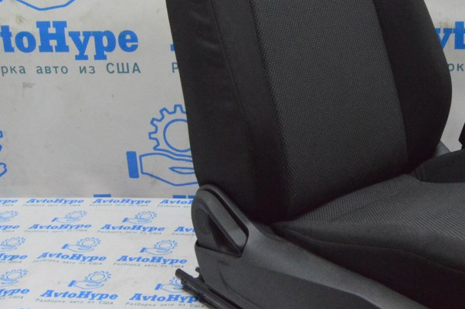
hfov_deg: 37.8
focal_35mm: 51
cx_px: 353
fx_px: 659
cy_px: 73
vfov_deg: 26.1
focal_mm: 20
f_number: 20
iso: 6400
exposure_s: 1/20
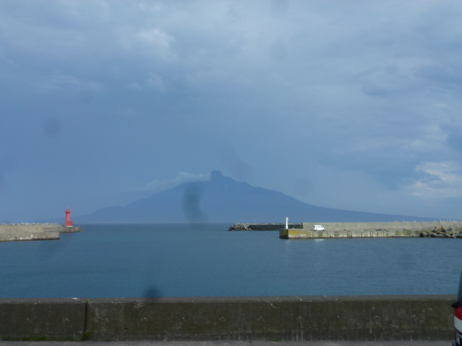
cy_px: 173
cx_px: 231
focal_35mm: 45
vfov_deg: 32.2
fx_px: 601
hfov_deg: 42.1
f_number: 4
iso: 100
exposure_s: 1/500
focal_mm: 8
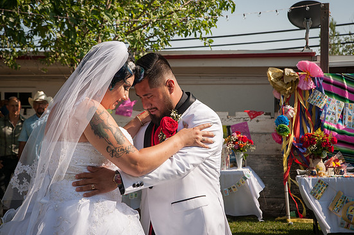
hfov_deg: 31.0
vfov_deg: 20.9
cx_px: 176
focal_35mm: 65
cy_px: 113
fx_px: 638
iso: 200
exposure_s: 1/500
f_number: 11
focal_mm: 62
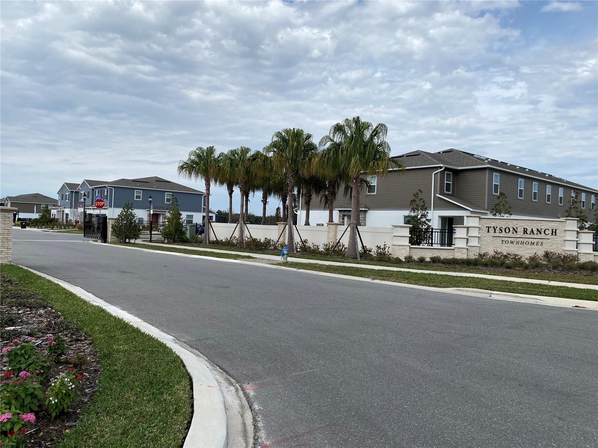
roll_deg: -2.1
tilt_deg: -0.2
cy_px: 224
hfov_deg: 67.3
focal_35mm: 26
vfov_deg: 53.1
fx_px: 449
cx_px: 299
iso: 32
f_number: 1.8
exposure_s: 1/3205
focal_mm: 4.25
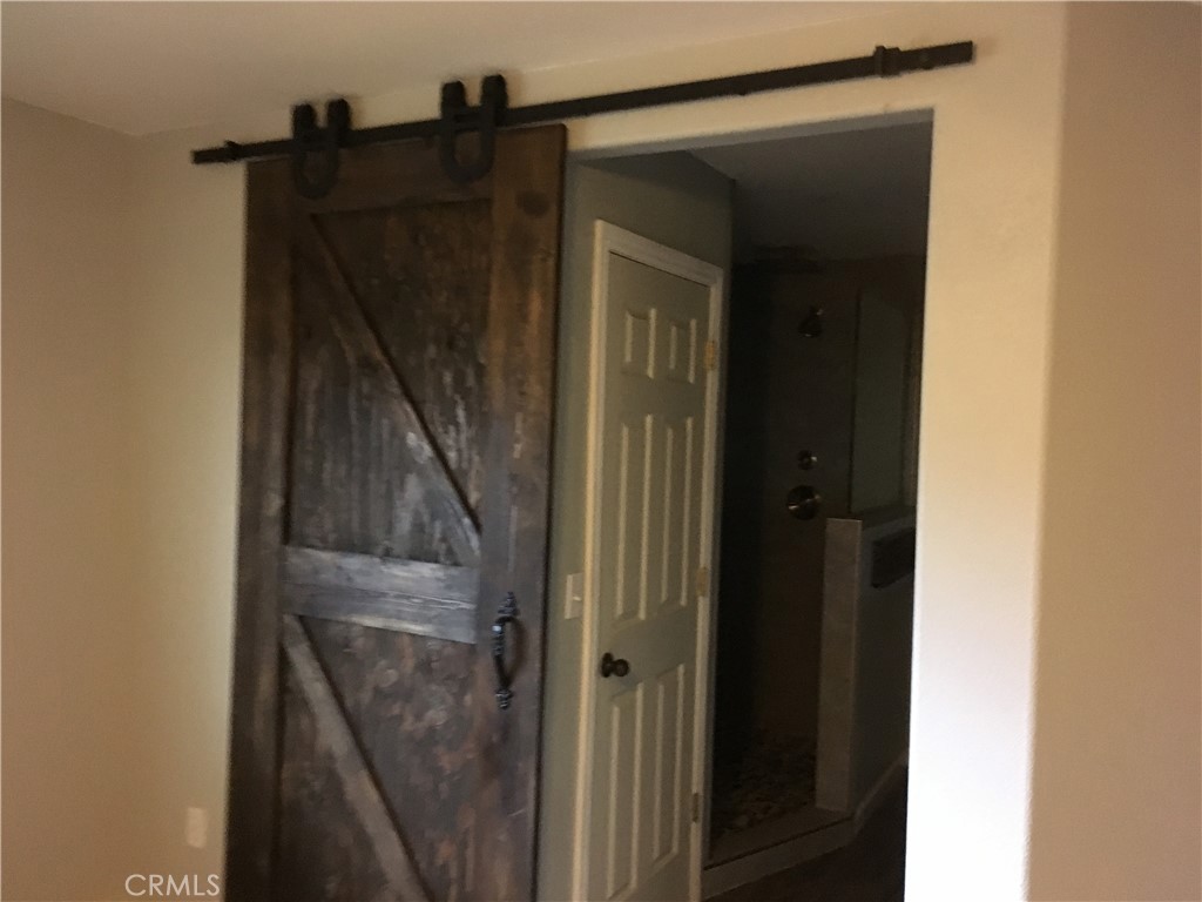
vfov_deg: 48.2
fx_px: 1007
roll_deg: -2.6
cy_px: 451
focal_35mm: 29
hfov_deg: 61.7
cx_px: 601
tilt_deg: +6.4
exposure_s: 1/15
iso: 320
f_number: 2.2
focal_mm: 4.15
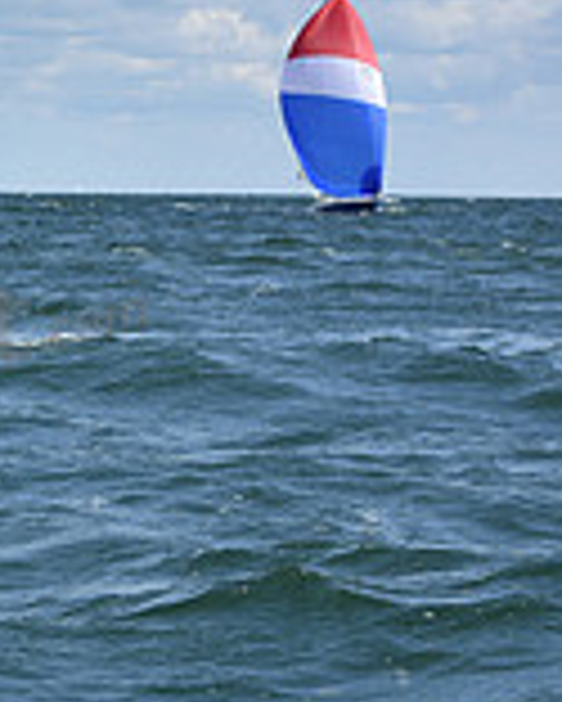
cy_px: 205
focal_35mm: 244
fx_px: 5068
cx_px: -715
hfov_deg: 6.1
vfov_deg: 7.9
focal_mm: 70
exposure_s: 1/1250
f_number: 7.1
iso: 250
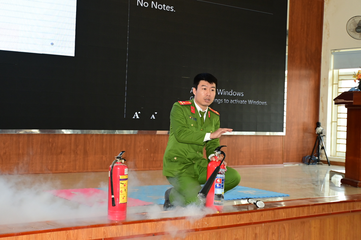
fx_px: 572
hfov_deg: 35.1
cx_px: 180
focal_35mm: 57
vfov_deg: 23.8
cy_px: 120
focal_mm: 38
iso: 1250
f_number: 4.2
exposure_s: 1/200
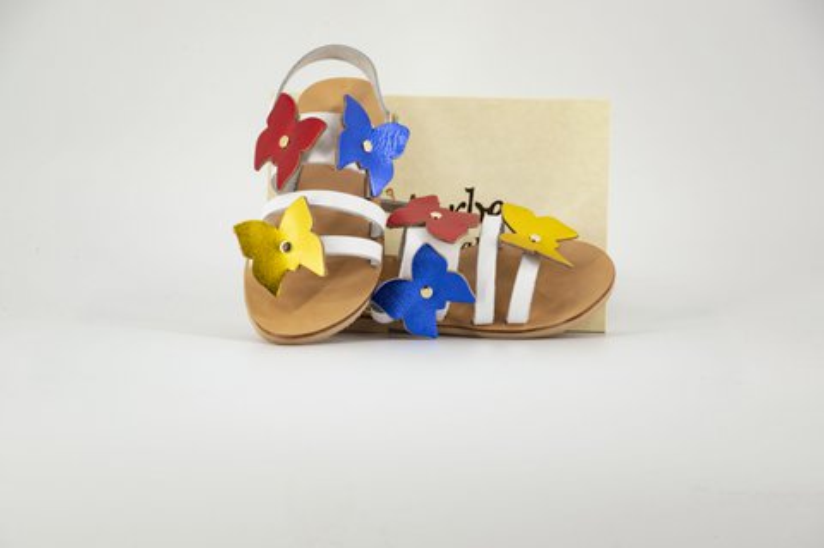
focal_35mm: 128
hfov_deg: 16.1
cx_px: 412
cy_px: 274
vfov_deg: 10.7
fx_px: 2915
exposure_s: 1/80
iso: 100
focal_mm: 85
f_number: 5.6
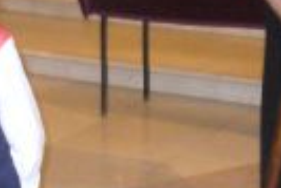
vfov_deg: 10.4
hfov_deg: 15.7
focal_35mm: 130
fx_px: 1016
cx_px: 131
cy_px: -42
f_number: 2.8
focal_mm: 6.1
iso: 400
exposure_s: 1/30
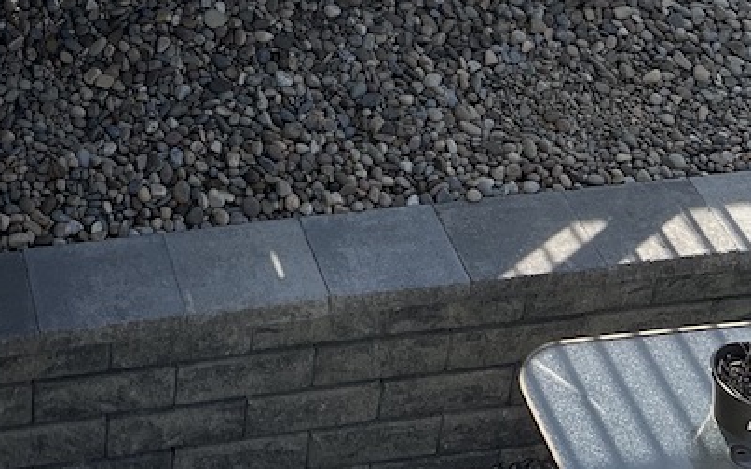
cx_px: 43
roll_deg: -1.5
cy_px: -315
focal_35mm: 82
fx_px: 1679
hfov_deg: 24.3
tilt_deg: -26.8
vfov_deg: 14.4
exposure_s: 1/3704
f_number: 1.5
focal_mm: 5.7
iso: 50
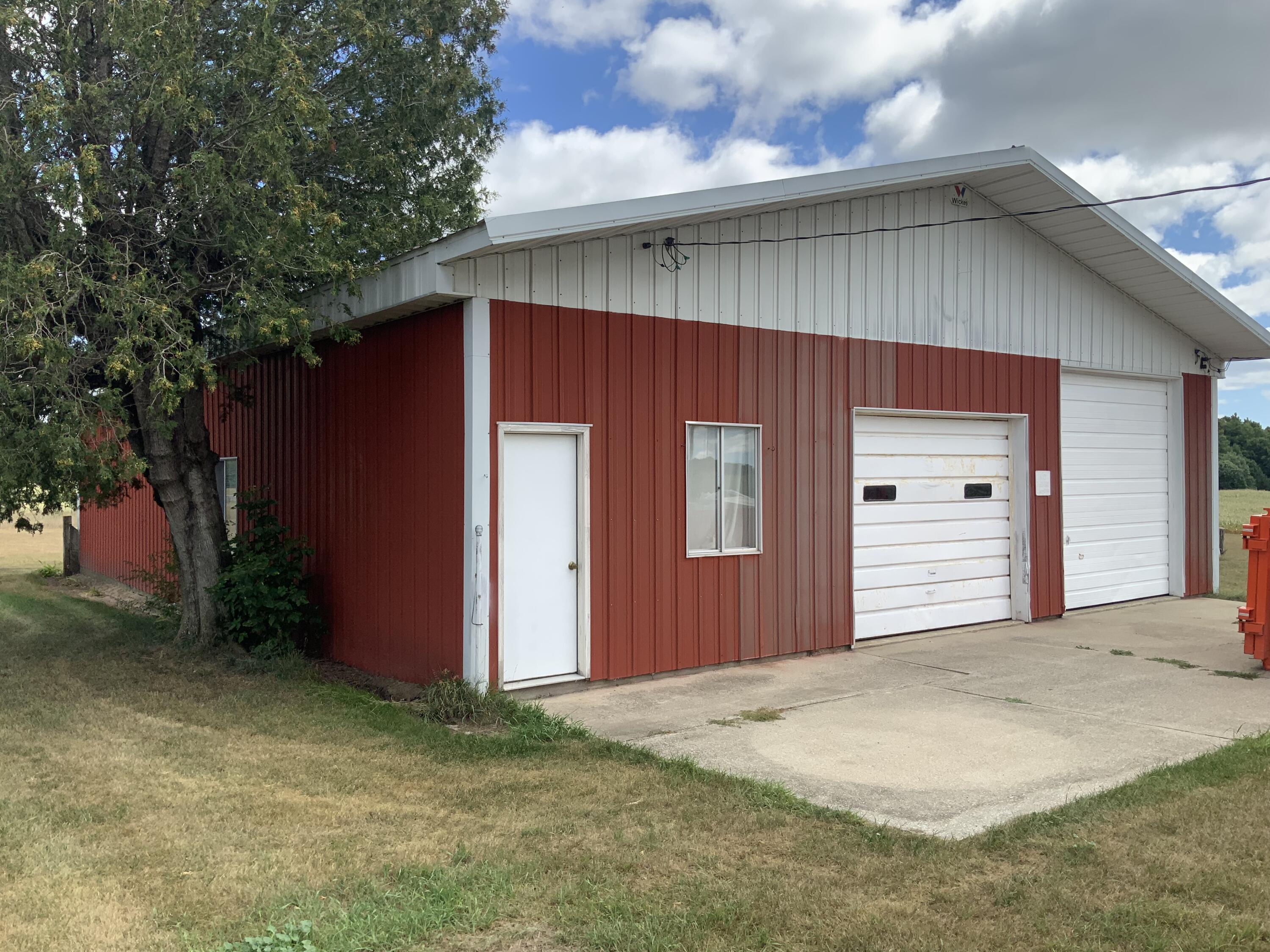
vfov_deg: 48.2
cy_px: 476
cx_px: 635
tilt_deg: +0.9
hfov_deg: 61.7
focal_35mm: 29
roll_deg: -0.2
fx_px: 1064
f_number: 1.8
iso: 16
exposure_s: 1/1221
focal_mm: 3
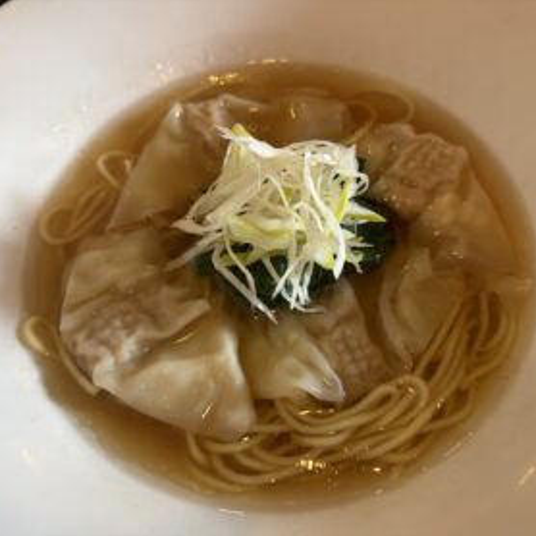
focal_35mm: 31
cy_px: 269
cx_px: 284
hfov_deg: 52.5
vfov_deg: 52.5
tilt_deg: -61.9
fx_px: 543
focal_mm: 5.96
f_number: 1.6
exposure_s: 1/60
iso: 160
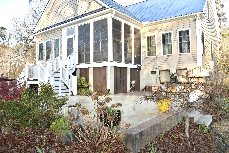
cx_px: 114
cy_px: 76
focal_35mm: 27
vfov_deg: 47.9
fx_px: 172
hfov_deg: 67.4
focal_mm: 18
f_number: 7.1
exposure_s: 1/200
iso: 400
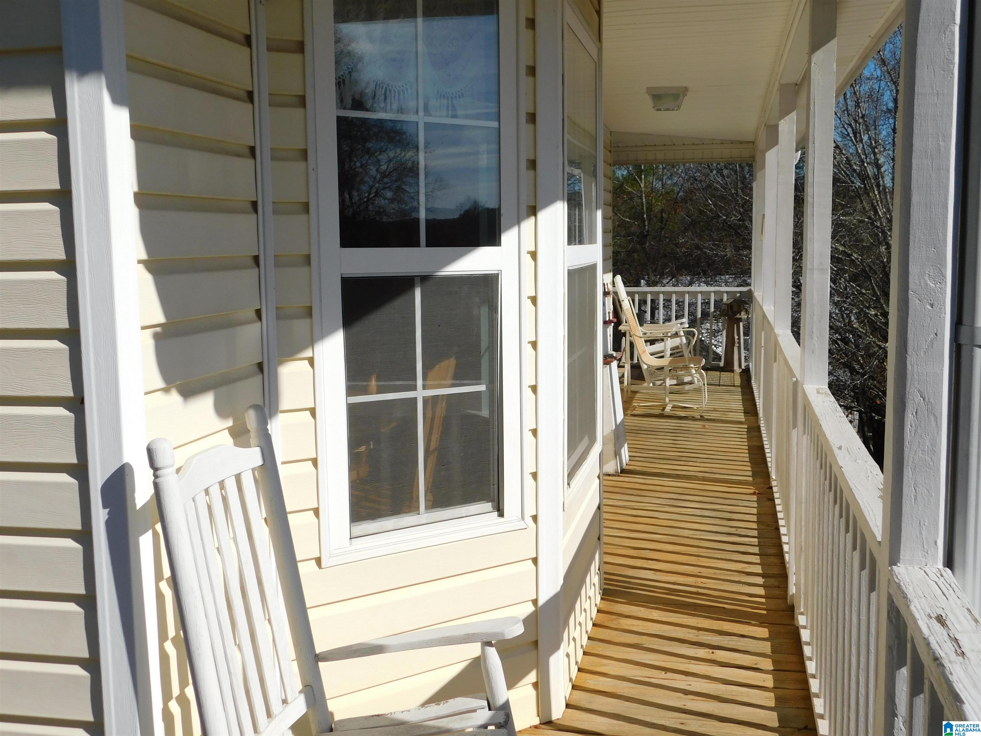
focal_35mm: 36
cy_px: 368
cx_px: 490
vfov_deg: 39.7
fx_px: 1020
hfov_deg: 51.4
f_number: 7
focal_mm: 6.3
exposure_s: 1/640
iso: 125
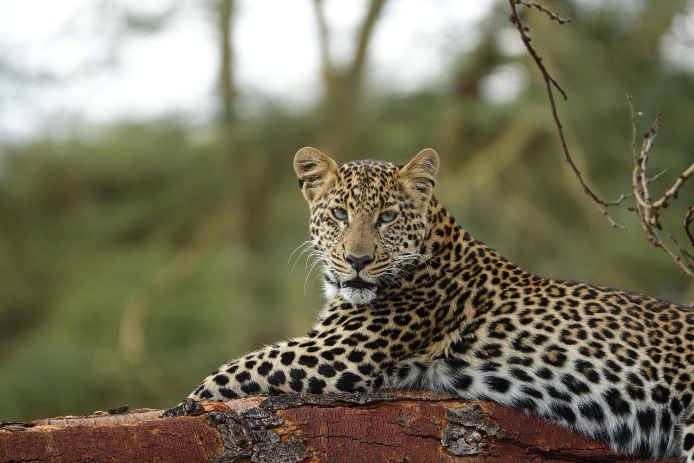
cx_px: 347
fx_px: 11567
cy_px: 232
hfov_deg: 3.4
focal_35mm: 600
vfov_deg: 2.3
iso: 160
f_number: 4
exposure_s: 1/250
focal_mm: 220
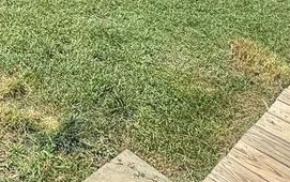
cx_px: -37
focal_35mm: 56
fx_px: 443
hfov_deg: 31.6
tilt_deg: -11.9
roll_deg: -0.5
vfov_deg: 19.8
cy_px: -100
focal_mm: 2.22
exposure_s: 1/1368
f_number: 2.2
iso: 64
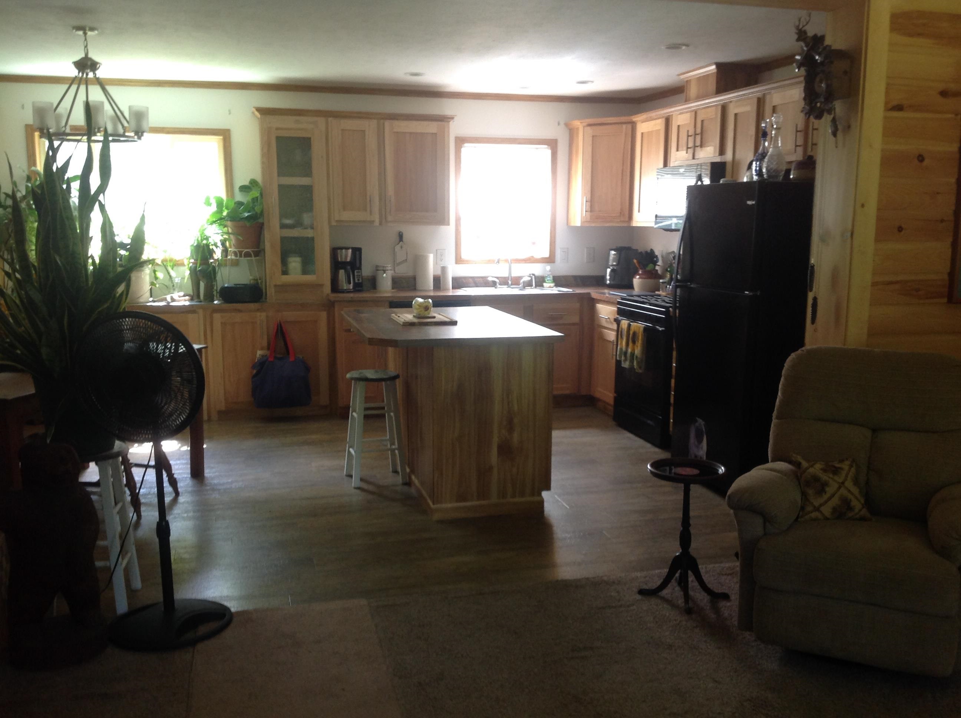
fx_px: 970
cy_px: 359
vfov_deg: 40.6
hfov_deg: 52.7
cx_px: 480
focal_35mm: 35
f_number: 2.4
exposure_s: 1/15
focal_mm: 4.28
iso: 100
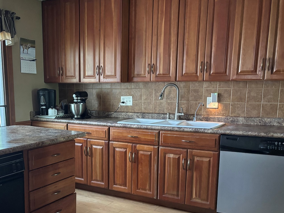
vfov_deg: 34.0
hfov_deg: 44.0
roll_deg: -0.2
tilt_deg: -10.3
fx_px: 345
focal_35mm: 42
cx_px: 88
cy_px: 146
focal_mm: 5.96
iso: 640
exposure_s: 1/40
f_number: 1.6
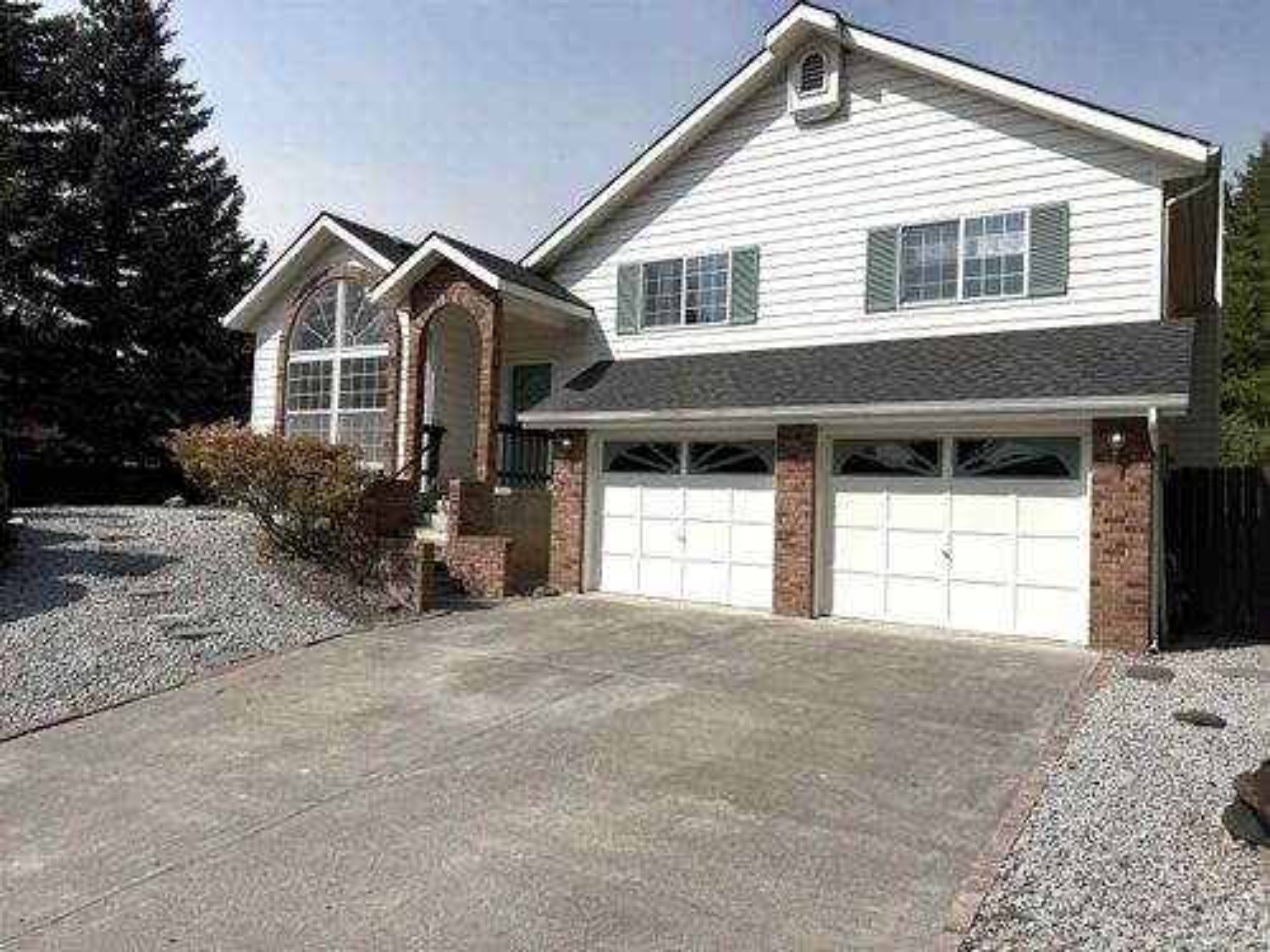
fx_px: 881
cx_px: 635
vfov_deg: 56.8
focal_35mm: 24
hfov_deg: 71.6
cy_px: 476
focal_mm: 6.76
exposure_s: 1/10309
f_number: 1.78
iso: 80
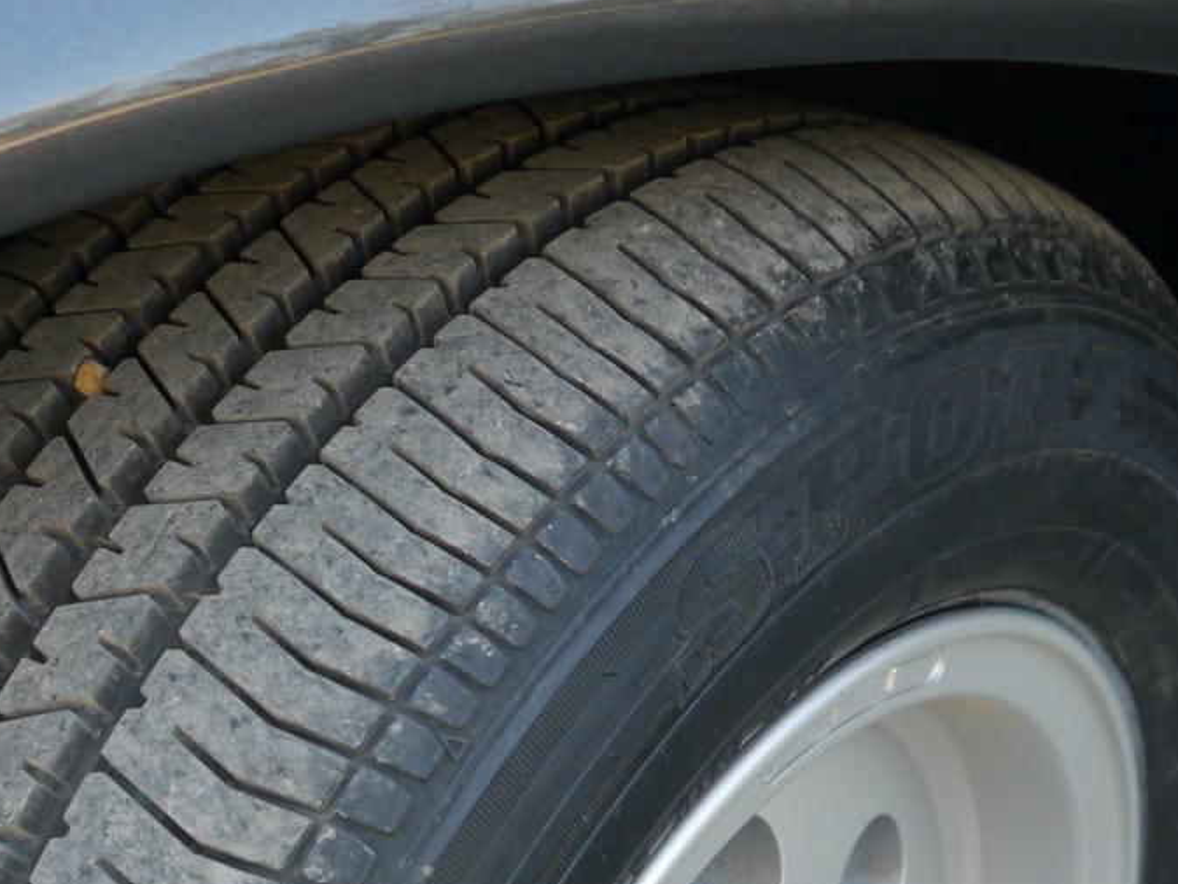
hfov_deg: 25.5
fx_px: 2587
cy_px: 994
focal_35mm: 76
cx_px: 362
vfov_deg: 18.6
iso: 250
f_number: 3.8
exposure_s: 1/60
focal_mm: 16
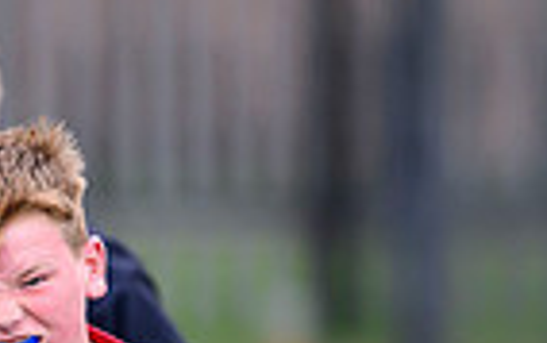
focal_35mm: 2154
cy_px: 700
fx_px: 32136
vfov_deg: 0.6
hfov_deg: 1.0
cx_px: 85
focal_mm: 400
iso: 640
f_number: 3.5
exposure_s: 1/2000
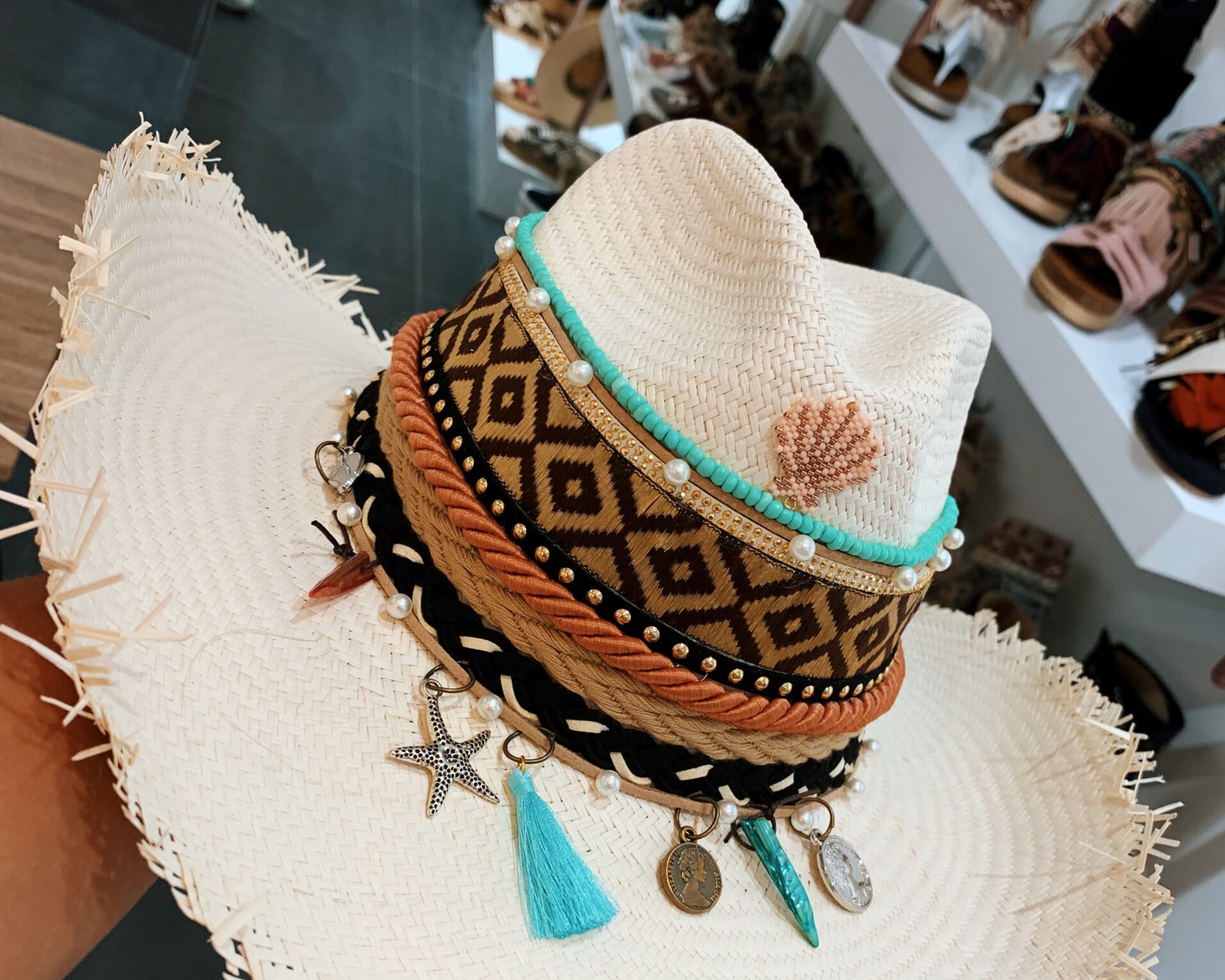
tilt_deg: -36.0
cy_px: 588
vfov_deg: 43.1
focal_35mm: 34
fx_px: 1233
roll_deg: -33.1
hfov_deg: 52.8
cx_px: 610
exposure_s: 1/121
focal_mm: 4.25
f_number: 1.8
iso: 80
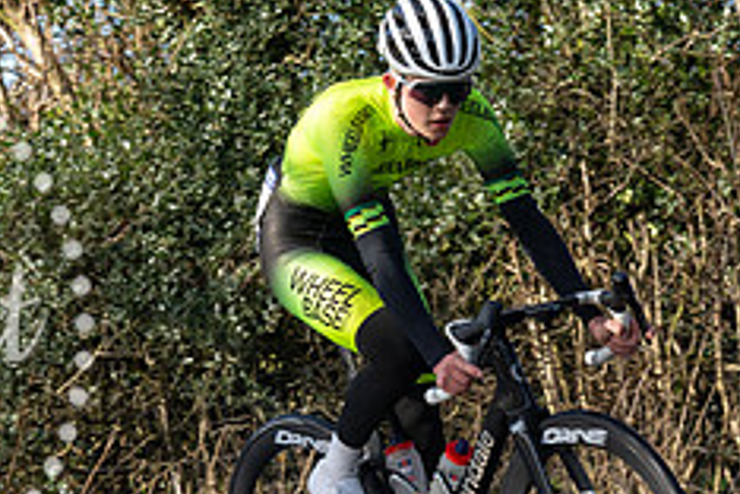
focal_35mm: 240
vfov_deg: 5.7
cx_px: 288
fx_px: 4933
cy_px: 166
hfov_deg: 8.6
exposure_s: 1/1000
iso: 1000
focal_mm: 97
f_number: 7.1
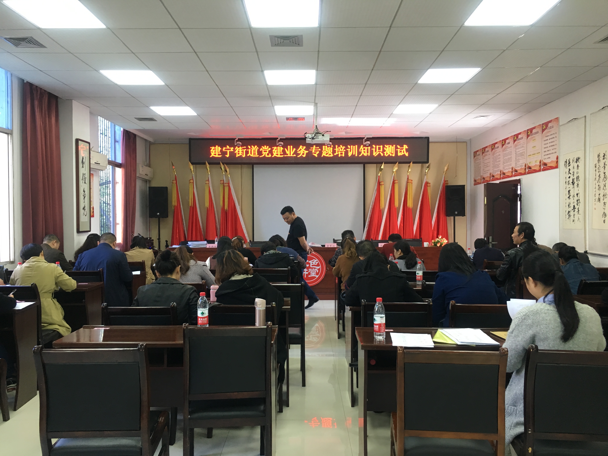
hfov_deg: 61.7
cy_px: 228
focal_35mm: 29
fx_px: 509
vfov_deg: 48.2
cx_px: 304
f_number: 2.2
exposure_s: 1/33
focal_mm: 4.15
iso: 64
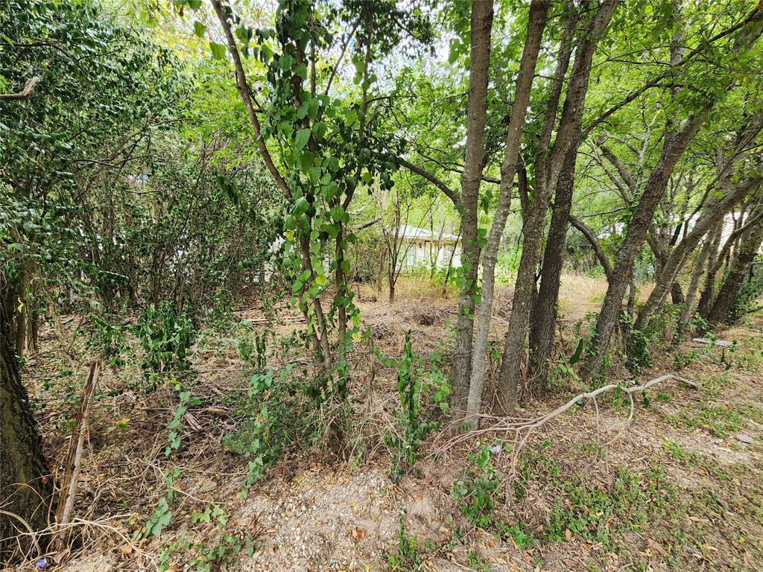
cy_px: 286
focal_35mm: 13
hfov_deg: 106.2
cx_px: 382
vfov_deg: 89.9
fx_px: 287
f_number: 2.2
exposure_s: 1/120
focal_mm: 2.2
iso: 64
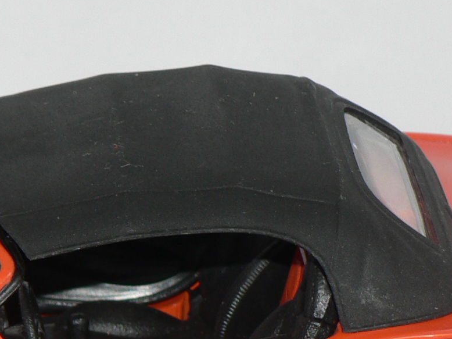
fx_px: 3825
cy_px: 377
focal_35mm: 293
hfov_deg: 6.7
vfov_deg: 5.1
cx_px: 5
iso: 80
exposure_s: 1/60
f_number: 3.2
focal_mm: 14.9
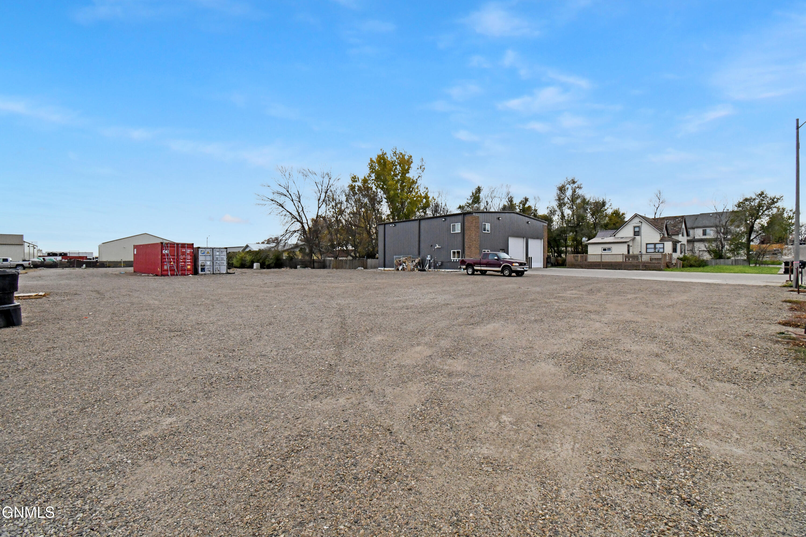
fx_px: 336
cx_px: 403
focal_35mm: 15
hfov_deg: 100.4
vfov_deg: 77.3
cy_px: 268
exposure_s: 1/1000
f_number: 11
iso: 3200
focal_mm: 10
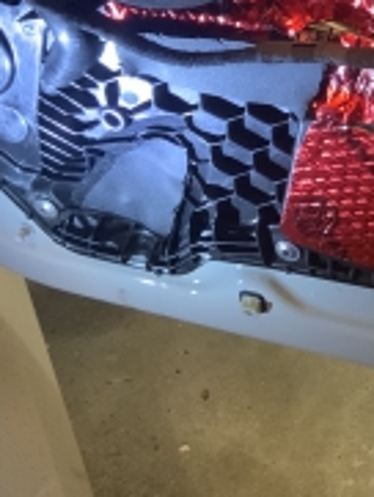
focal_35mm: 80
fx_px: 1151
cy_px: 23
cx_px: 525
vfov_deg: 23.6
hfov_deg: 17.0
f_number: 1.8
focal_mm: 3
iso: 250
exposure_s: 1/33
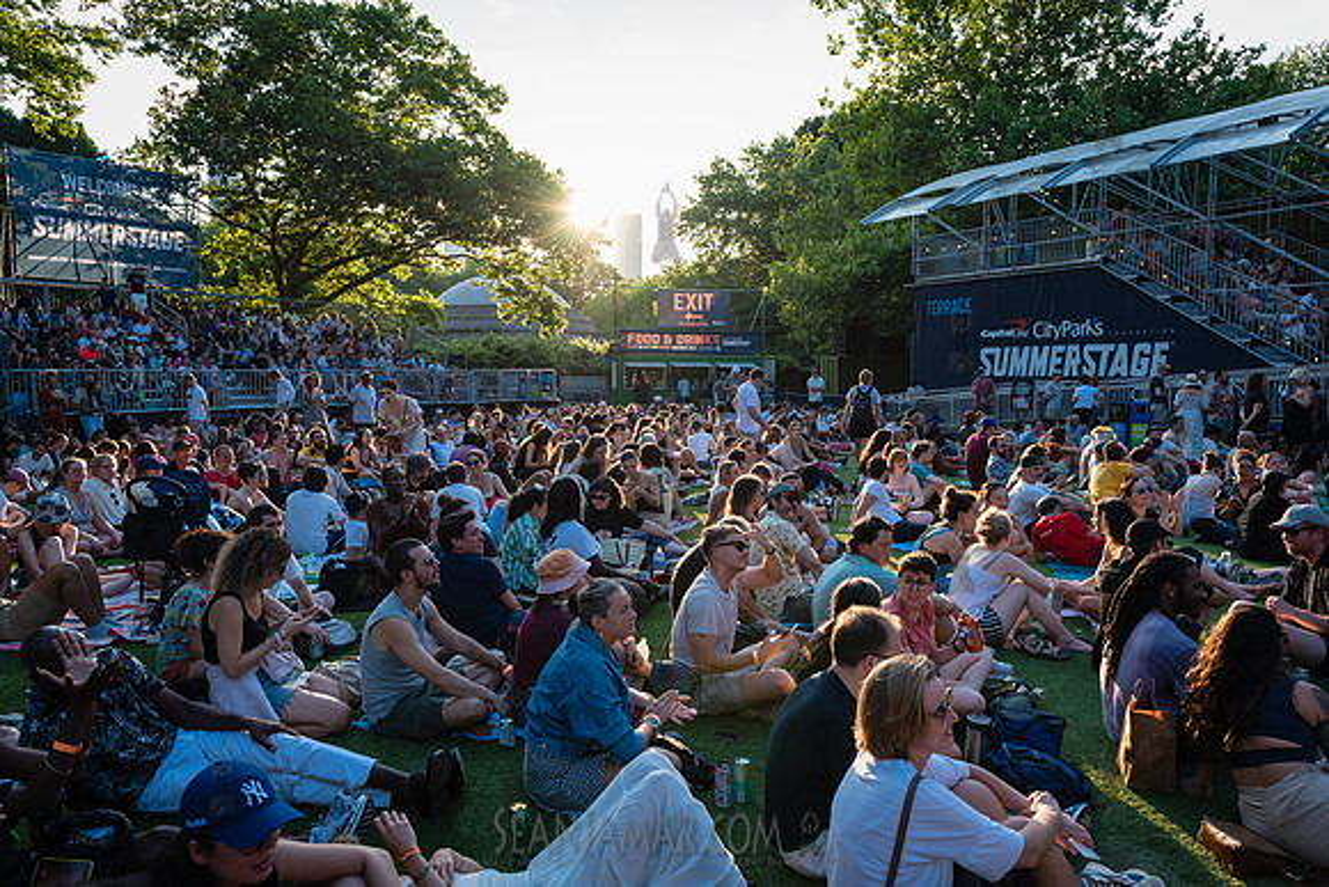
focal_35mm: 25
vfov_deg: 51.8
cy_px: 444
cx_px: 664
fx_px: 912
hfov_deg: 72.1
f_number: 5
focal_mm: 24
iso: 1000
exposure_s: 1/800
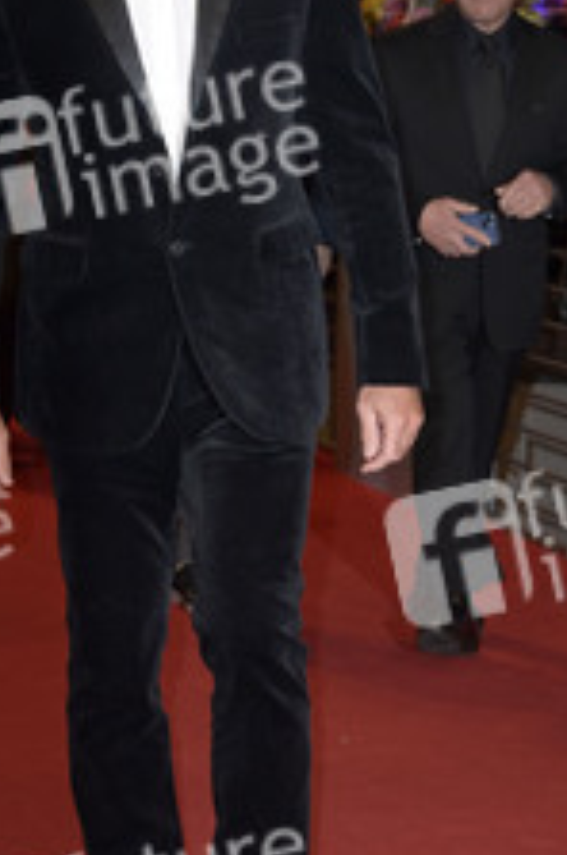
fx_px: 3910
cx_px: 234
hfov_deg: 8.3
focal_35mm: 165
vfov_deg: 12.5
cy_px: 345
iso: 1250
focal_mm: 92
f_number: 6.3
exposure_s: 1/250
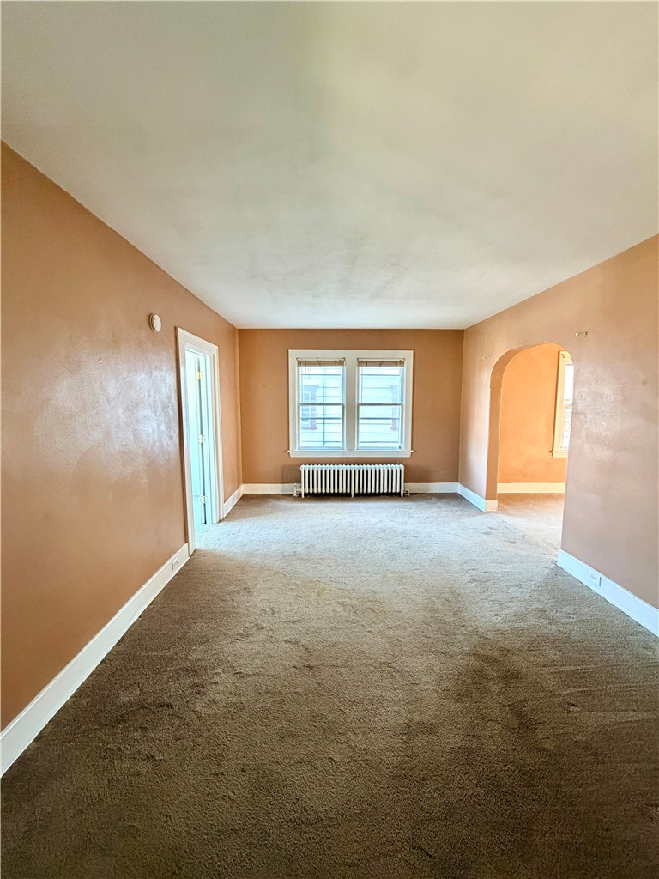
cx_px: 330
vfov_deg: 102.1
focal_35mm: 14
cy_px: 440
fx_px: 355
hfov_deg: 85.7
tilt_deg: -6.4
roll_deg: +0.0
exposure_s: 1/60
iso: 640
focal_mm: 2.22
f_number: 2.2
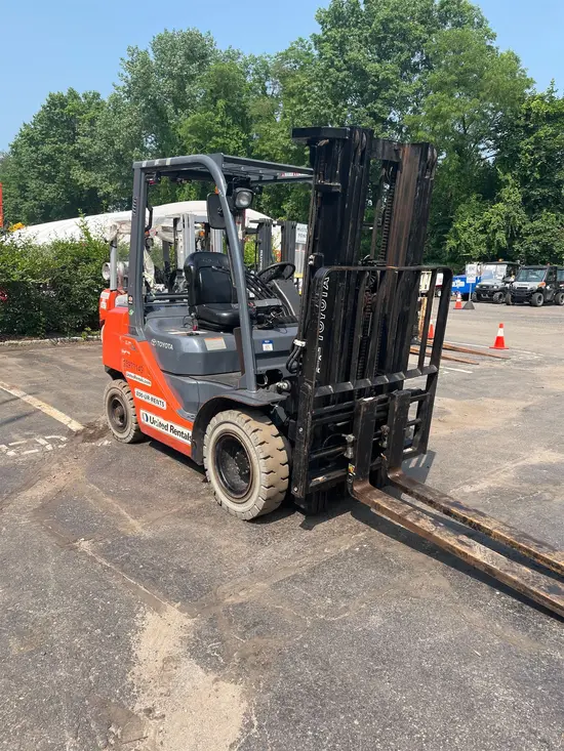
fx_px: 565
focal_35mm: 26
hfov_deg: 53.1
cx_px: 282
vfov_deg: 67.3
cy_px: 376
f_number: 1.6
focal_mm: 5.1
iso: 50
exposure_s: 1/1372
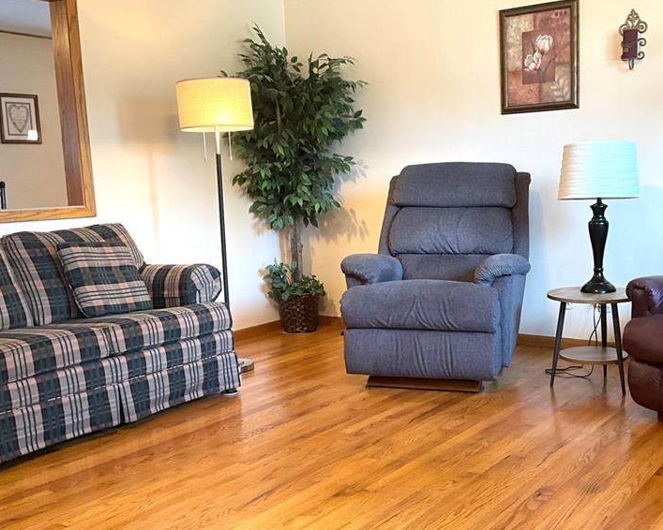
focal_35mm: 41
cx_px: 414
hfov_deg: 44.4
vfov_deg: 36.4
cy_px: 302
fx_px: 805
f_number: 1.8
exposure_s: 1/60
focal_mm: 3
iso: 125
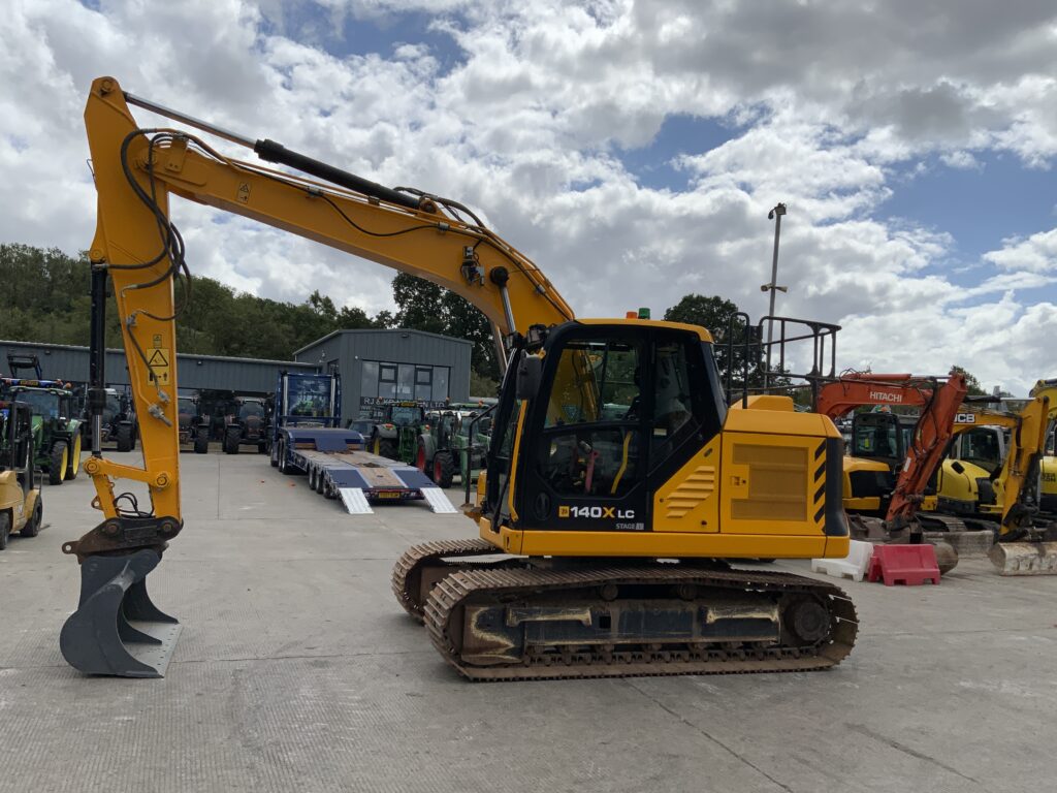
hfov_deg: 61.7
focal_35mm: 29
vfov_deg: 48.2
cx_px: 528
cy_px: 396
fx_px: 886
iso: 16
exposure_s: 1/4065
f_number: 1.8
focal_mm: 3
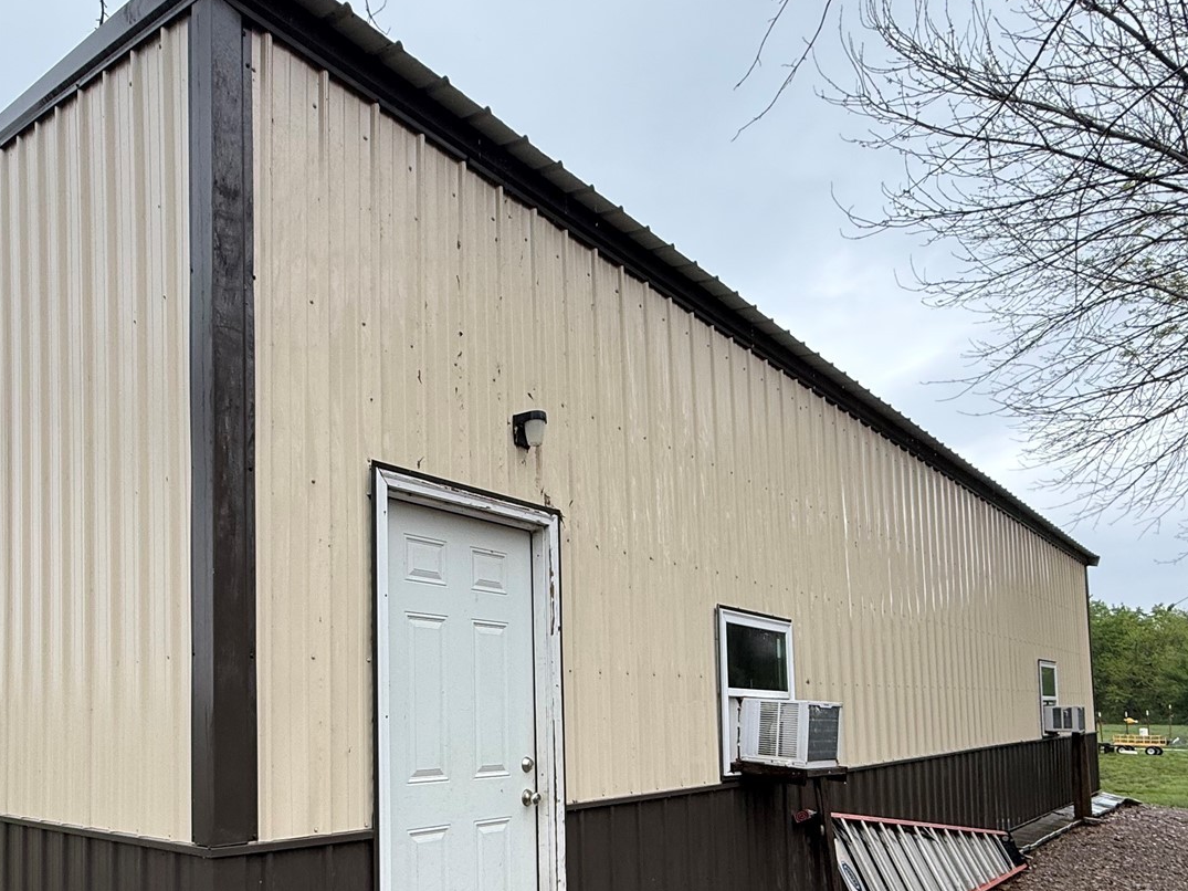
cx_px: 452
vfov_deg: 52.2
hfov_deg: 68.4
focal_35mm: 25
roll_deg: +1.3
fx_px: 858
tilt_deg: +3.5
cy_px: 682
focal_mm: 2.22
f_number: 2.2
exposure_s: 1/112
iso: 50
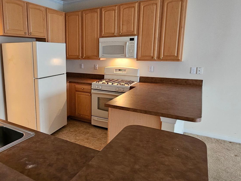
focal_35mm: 24
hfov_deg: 69.6
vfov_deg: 56.8
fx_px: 167
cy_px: 85
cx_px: 81
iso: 500
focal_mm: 2.2
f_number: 2.2
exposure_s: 1/30
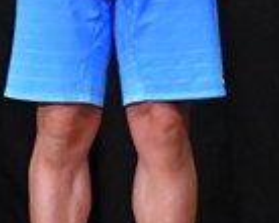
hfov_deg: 1.4
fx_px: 11115
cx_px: -468
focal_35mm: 1348
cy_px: -118
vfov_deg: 1.1
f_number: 5.6
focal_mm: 170
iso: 8000
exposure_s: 1/400
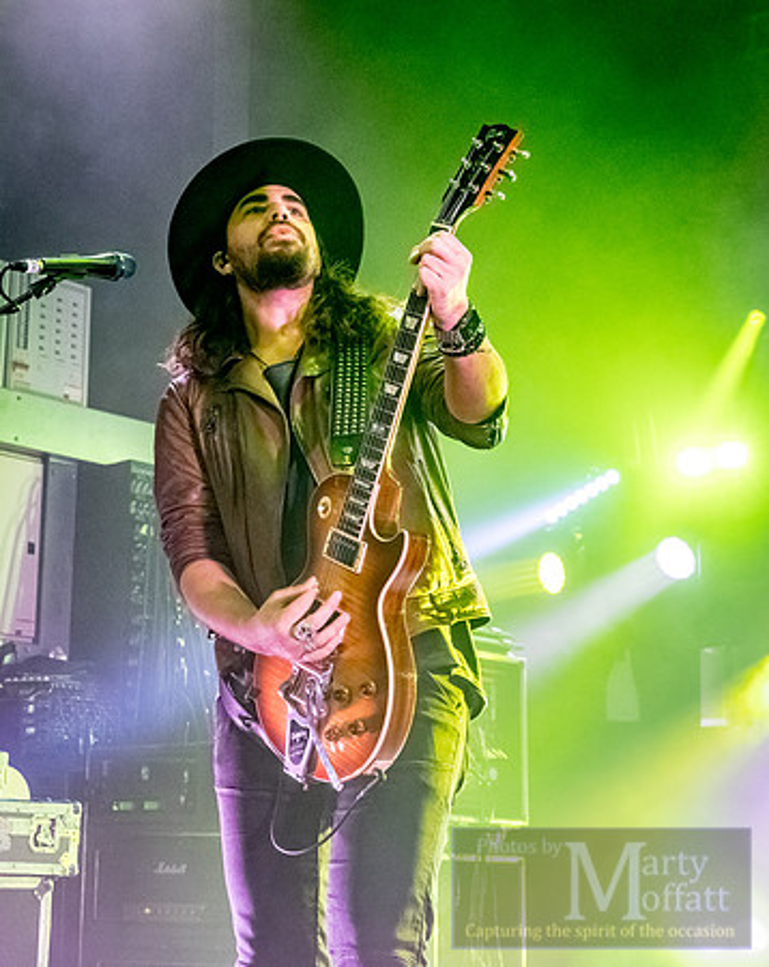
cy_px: 414
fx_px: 1970
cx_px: 332
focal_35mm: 69
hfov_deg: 22.1
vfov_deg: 27.5
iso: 1600
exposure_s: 1/160
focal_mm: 23
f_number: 4
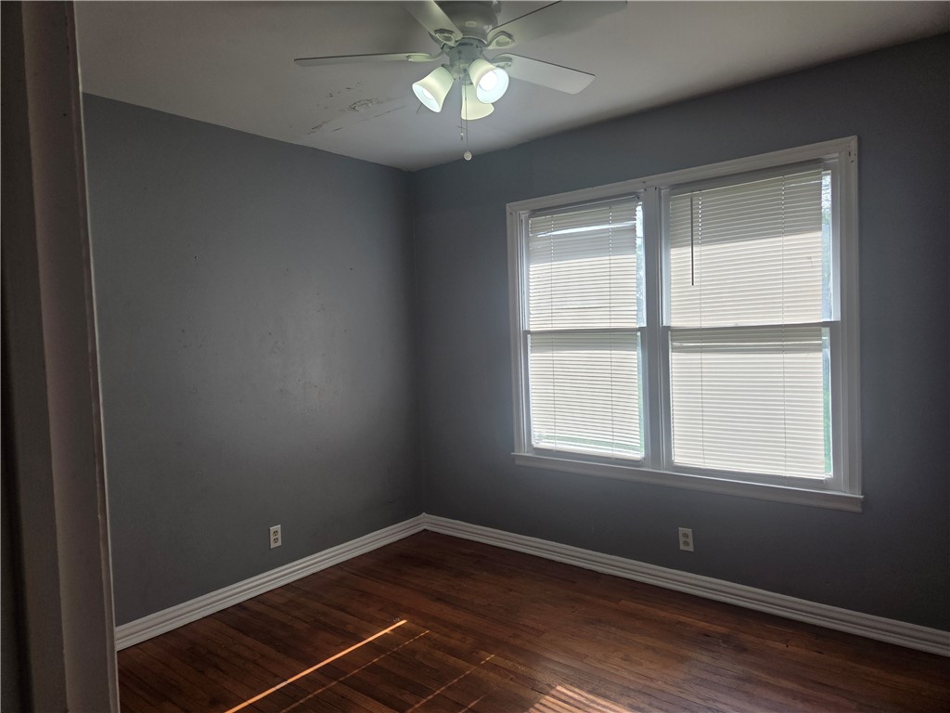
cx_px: 475
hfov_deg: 73.9
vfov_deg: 58.9
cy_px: 356
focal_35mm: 23
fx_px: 631
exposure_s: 1/1123
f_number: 1.8
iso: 80
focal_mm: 5.4
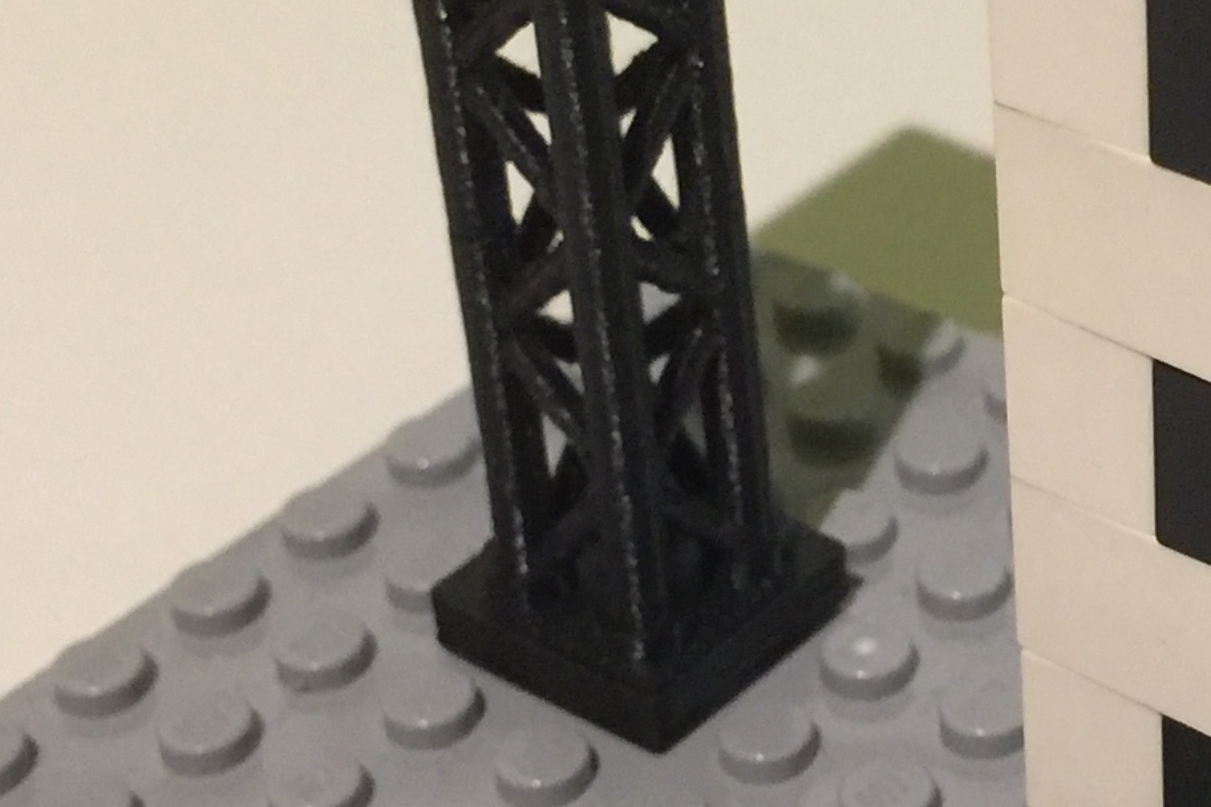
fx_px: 3633
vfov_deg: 12.7
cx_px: 1170
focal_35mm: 108
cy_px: 467
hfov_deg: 18.5
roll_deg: +1.1
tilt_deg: -37.2
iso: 125
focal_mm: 4.15
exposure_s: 1/17
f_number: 2.2
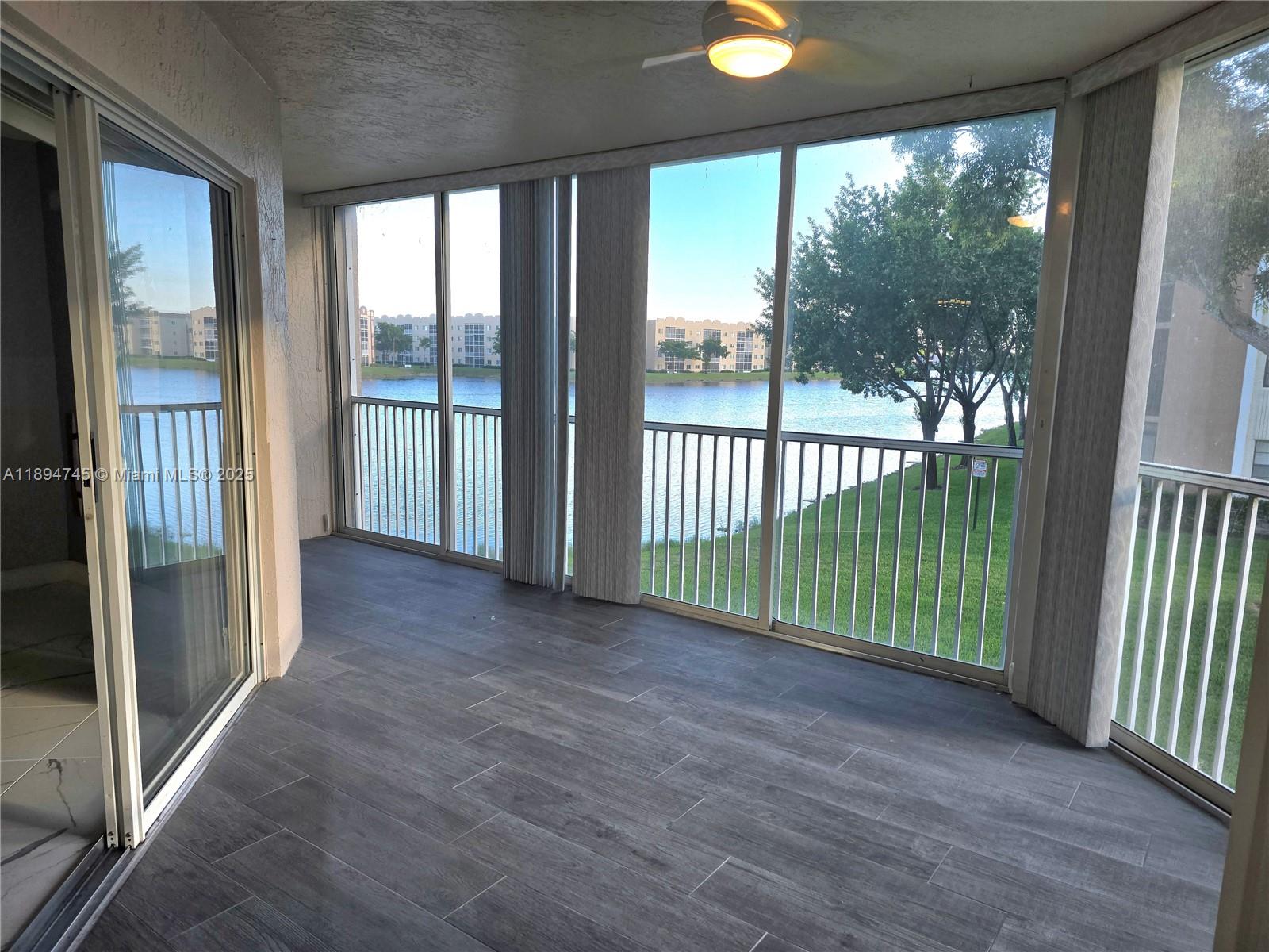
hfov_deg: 73.9
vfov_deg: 58.9
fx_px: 843
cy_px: 476
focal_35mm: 23
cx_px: 634
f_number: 1.7
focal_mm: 6.3
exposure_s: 1/120
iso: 20
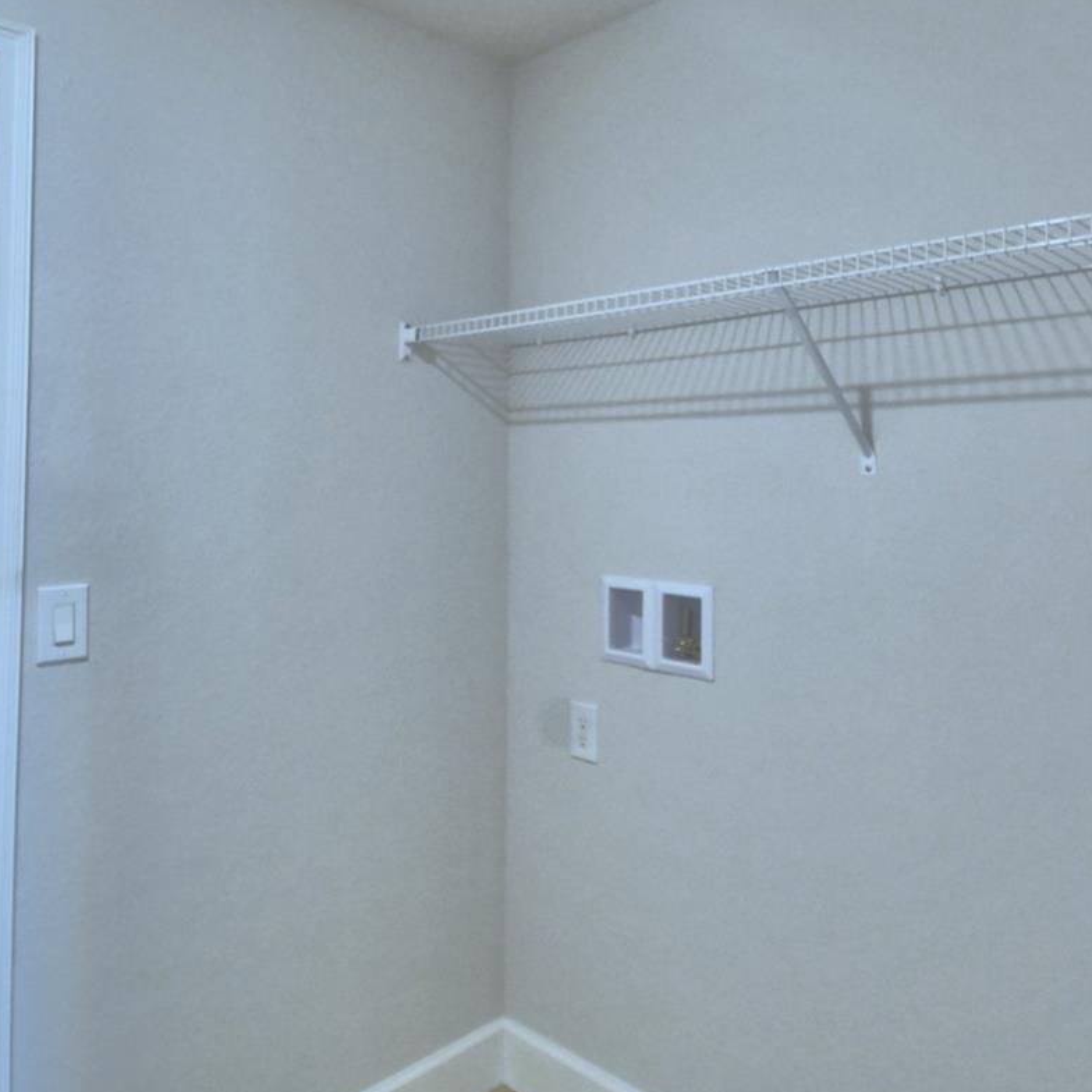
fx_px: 928
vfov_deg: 60.5
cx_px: 582
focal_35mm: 26
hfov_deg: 60.9
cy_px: 440
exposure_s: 1/30
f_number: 4.5
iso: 400
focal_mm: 10
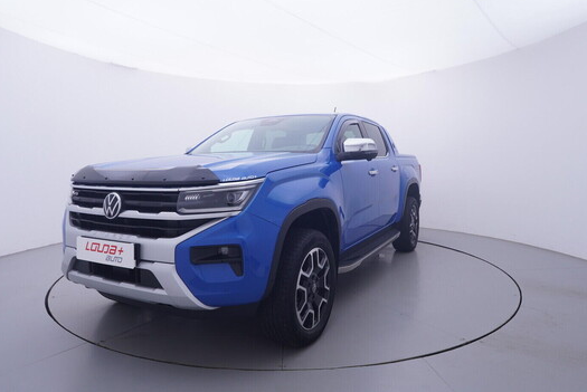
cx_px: 296
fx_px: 384
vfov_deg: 54.1
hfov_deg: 74.8
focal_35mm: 24
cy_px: 188
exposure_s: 1/80
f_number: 5
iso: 200
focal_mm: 15
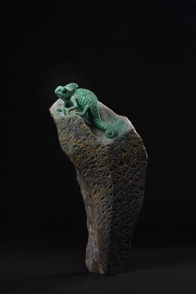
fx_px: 857
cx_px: 98
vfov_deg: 19.5
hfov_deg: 13.0
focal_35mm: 105
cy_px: 147
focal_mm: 105
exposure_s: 1/125
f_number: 14
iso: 125
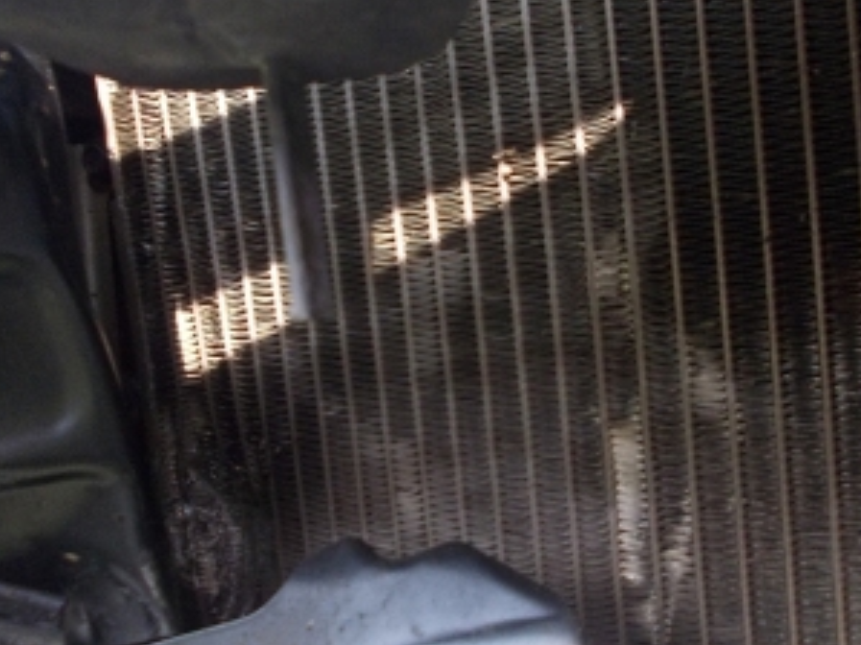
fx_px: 1044
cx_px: 472
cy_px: 360
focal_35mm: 42
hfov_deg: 44.8
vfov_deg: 34.3
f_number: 2.7
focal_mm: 4
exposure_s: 1/160
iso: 200
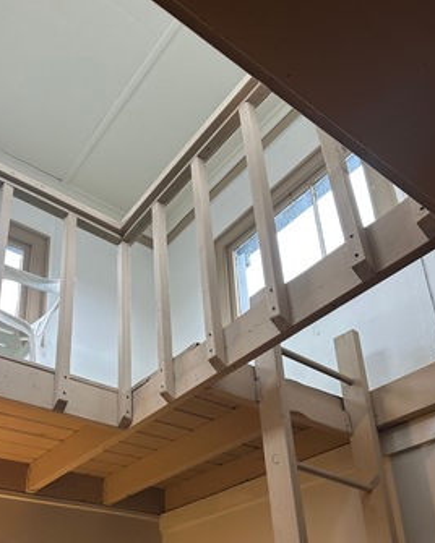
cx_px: 163
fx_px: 563
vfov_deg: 49.6
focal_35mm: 35
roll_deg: +1.0
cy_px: 404
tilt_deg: +27.0
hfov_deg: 41.9
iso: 125
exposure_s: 1/60
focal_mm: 6.86
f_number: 1.78
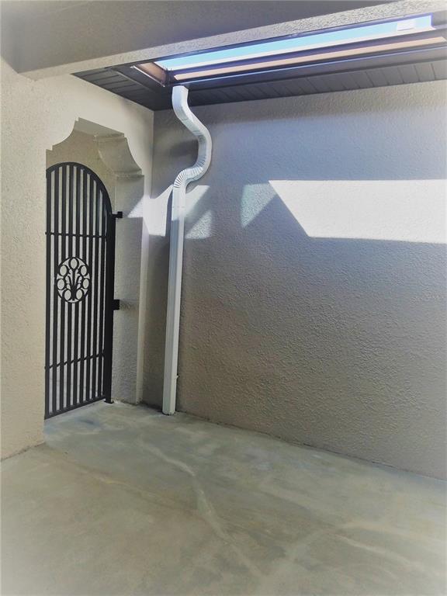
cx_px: 224
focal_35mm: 26
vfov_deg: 67.3
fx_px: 448
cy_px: 298
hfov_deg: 53.1
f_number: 1.7
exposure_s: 1/1144
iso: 50
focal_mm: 4.2
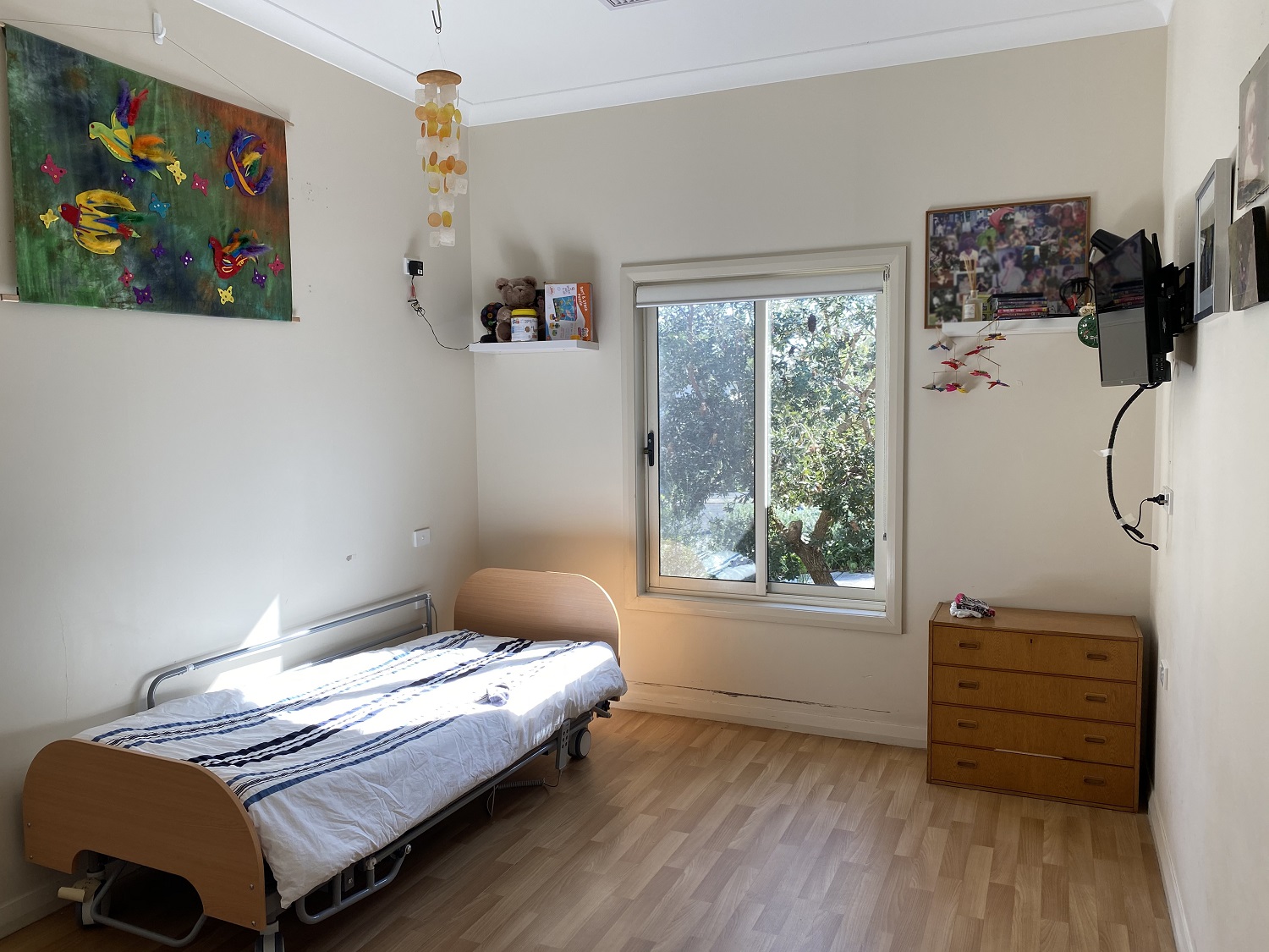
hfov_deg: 67.3
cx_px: 634
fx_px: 953
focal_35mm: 26
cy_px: 476
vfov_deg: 53.1
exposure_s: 1/122
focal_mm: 4.25
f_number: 1.8
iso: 32
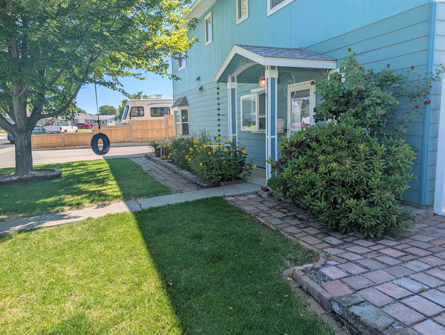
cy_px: 168
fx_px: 309
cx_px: 222
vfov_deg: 56.9
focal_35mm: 24
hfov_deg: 71.5
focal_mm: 6.9
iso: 20
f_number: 1.68
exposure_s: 1/831
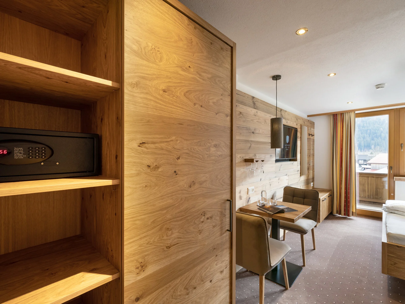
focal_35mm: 16
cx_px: 202
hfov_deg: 94.5
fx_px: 187
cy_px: 152
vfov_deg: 78.1
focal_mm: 8
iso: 250
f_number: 7.1
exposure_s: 1/6
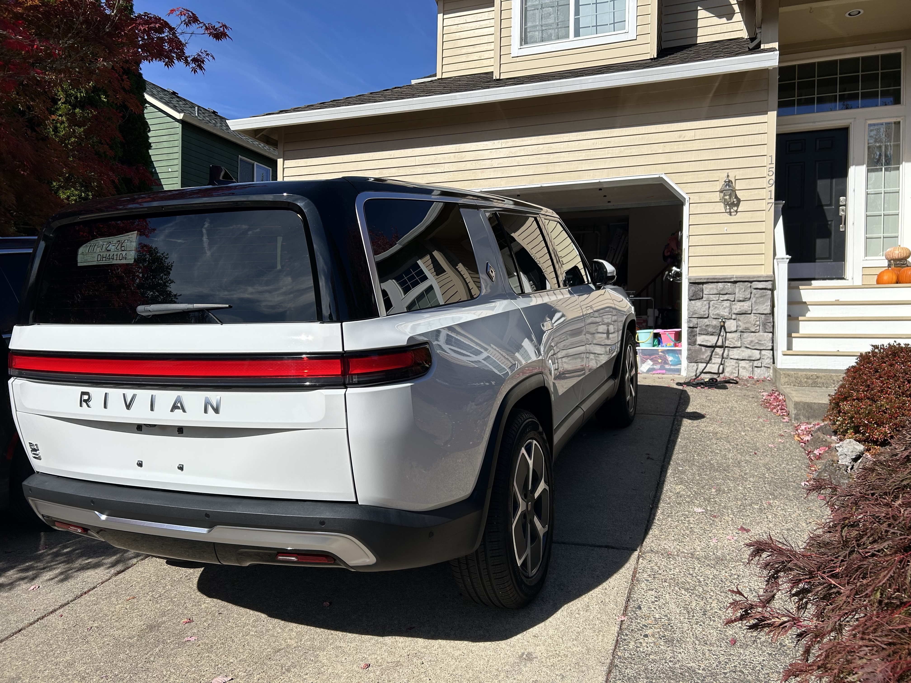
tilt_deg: -0.8
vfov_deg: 53.1
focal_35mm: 26
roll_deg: -0.9
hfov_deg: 67.3
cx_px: 456
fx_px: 684
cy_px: 342
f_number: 1.5
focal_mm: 5.7
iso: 50
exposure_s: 1/5882
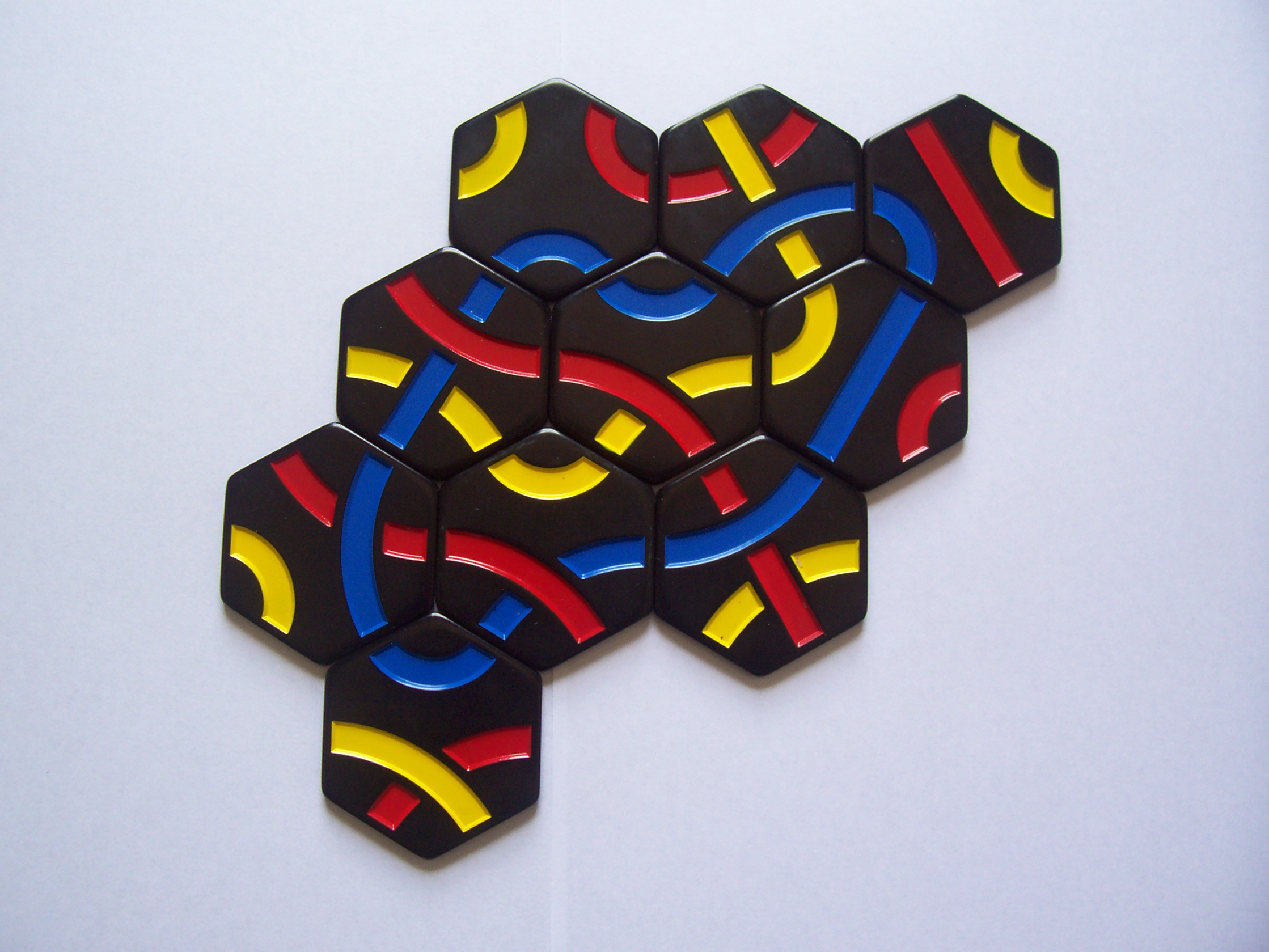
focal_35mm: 35
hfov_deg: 52.6
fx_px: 1283
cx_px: 634
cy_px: 471
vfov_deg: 40.7
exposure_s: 1/82.9
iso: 80
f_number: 2.7
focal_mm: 5.6
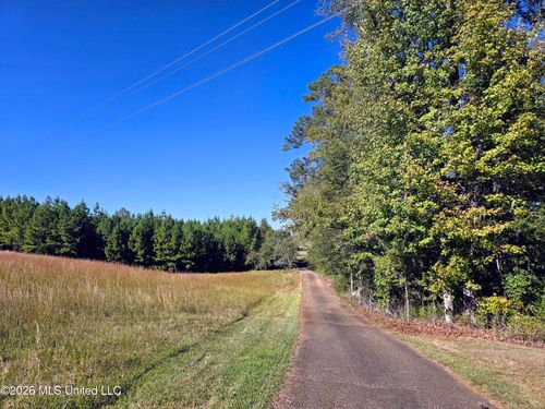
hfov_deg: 73.9
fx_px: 362
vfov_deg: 58.9
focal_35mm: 23
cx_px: 272
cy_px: 204
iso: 12
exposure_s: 1/769
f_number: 1.7
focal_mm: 6.3
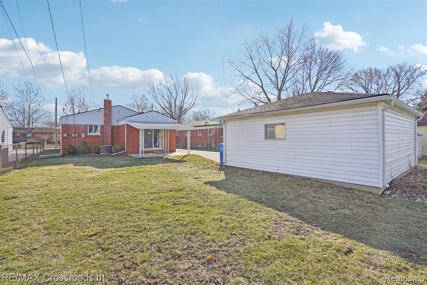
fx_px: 190
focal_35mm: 16
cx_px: 214
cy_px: 142
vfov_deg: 73.7
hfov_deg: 96.8
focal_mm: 16
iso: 400
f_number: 8
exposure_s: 1/1000
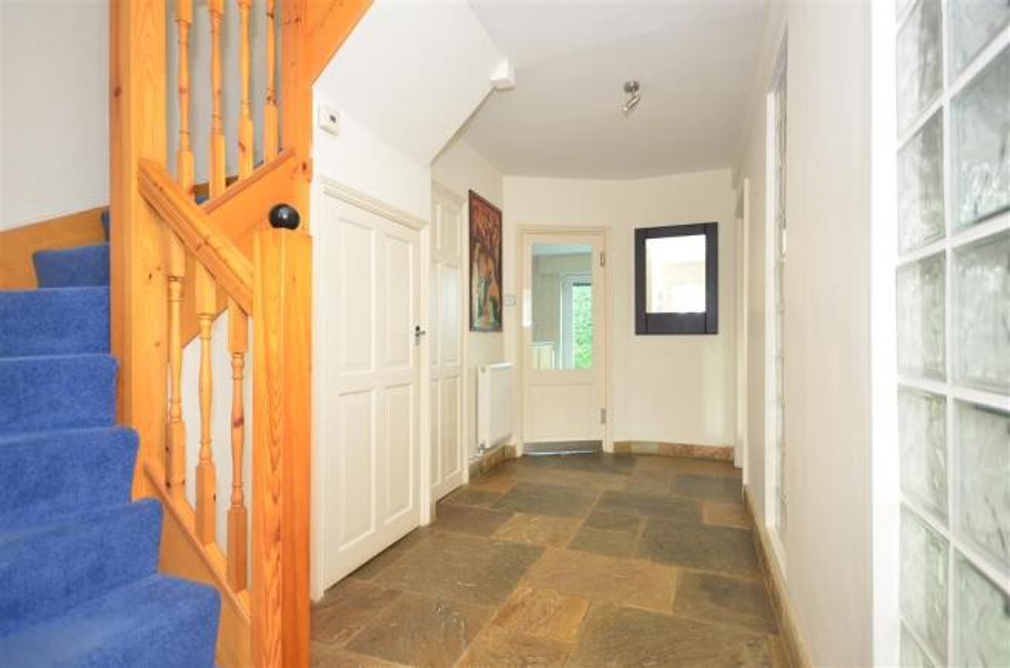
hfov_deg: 85.6
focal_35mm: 20
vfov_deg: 62.9
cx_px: 505
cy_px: 334
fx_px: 546
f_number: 5
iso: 200
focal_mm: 13
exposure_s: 1/2.5
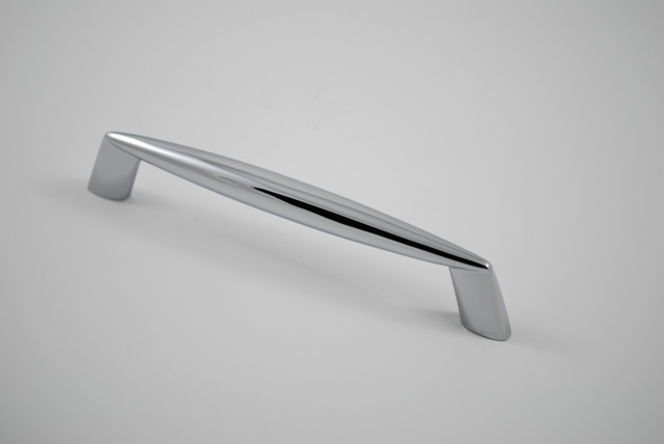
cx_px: 332
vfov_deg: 20.7
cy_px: 222
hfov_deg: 30.5
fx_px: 1218
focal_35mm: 66
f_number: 5.3
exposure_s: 1/30
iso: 100
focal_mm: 44
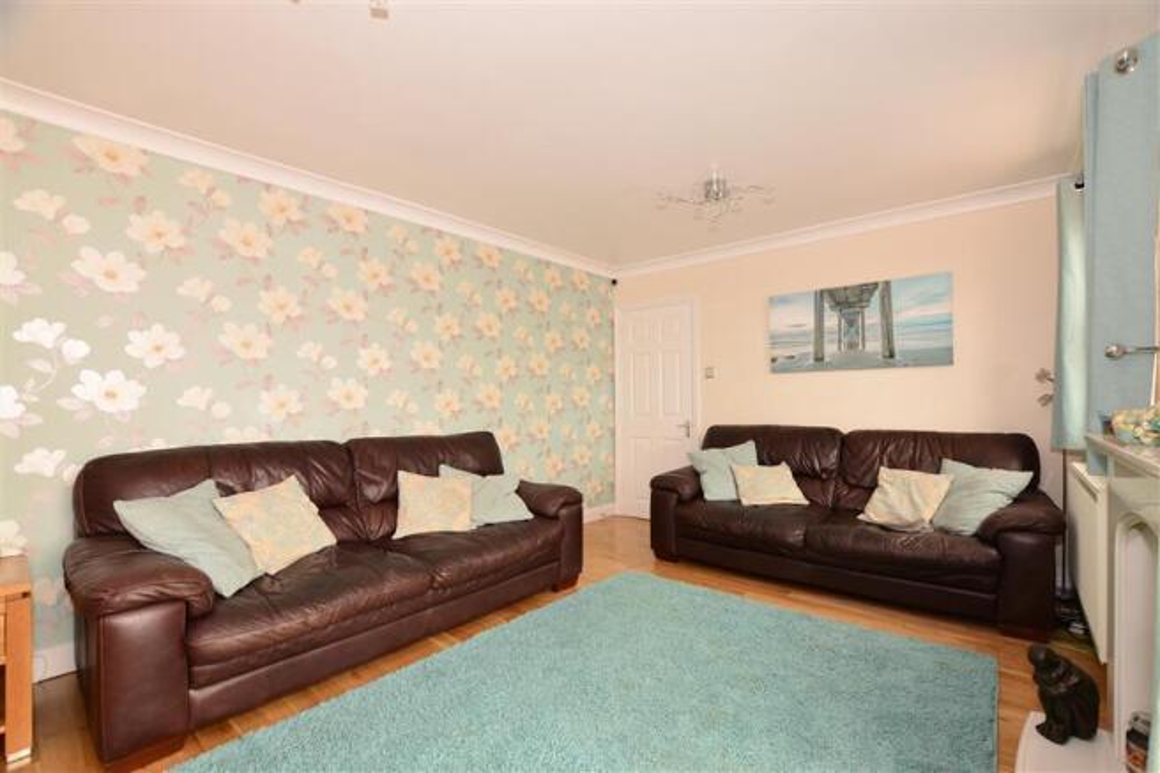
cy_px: 386
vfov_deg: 77.3
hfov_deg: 100.4
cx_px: 580
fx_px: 483
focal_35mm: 15
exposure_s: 1/5
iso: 200
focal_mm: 10
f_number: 5
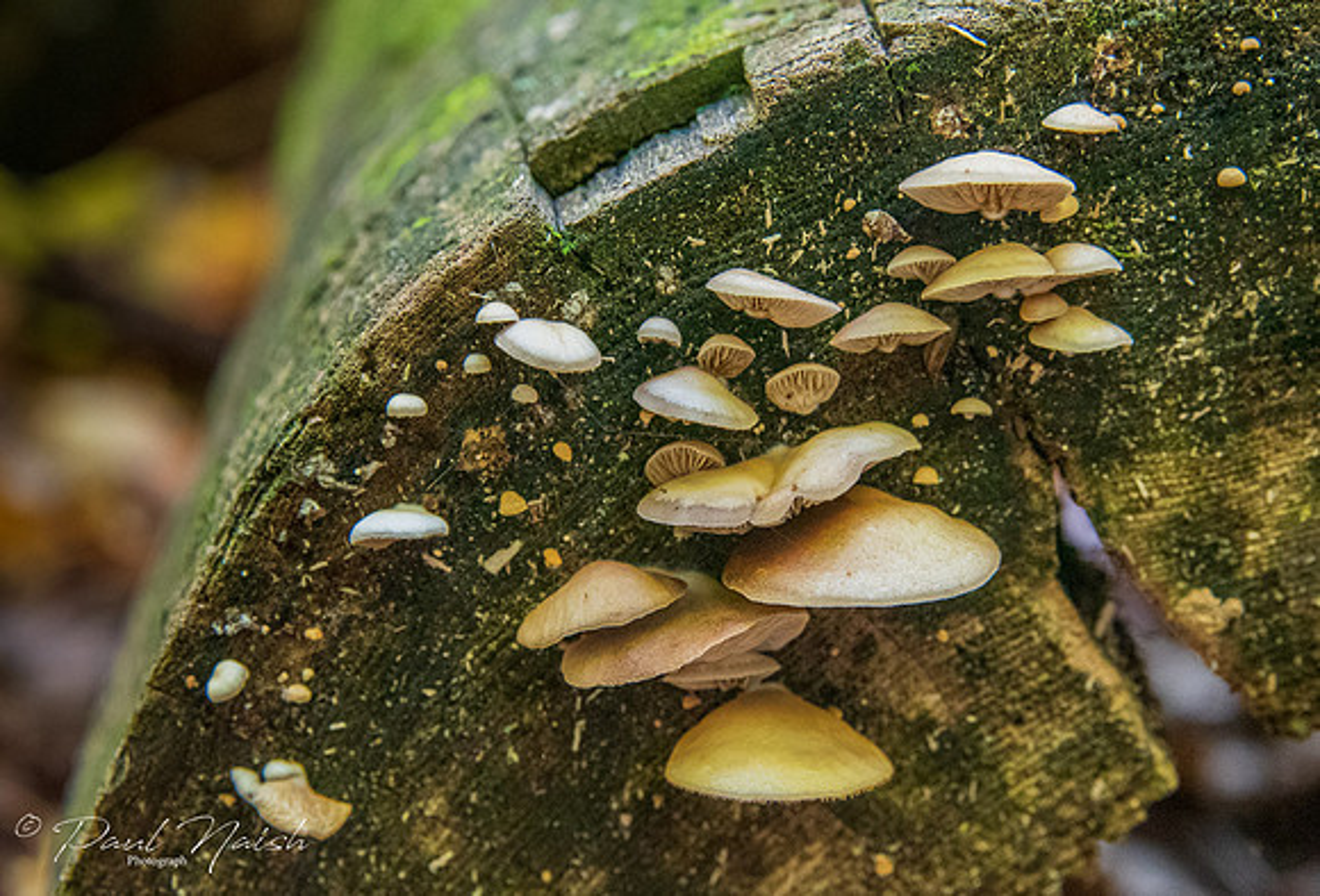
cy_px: 492
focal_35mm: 136
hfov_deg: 15.0
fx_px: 5000
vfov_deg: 10.2
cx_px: 737
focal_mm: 122
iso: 7200
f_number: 9
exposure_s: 1/80
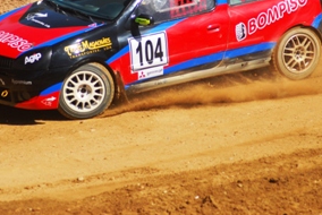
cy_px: 46
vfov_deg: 4.3
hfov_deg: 6.4
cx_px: 156
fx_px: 2863
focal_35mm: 320
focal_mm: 135
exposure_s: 1/1000
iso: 320
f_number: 4.2
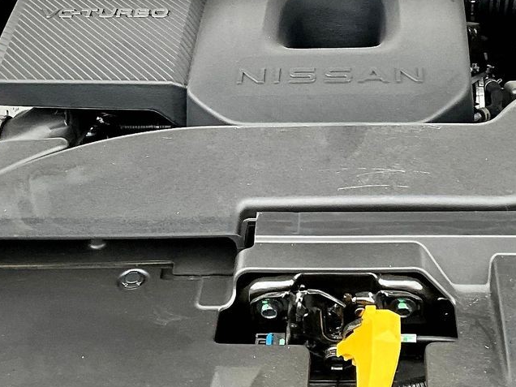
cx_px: 329
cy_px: 61
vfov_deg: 19.9
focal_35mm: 73
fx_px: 1088
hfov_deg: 26.6
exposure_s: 1/60
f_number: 1.8
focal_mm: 3
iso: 125
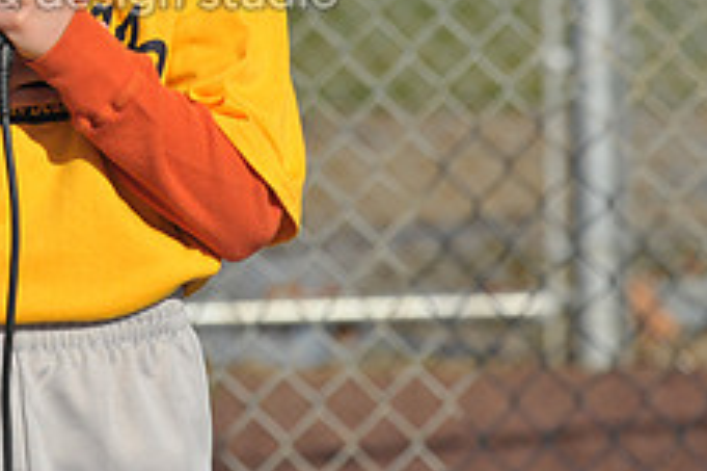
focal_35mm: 510
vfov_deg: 2.7
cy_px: -122
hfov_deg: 4.0
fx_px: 10008
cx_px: 3
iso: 400
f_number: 7.1
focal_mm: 200
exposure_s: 1/2000
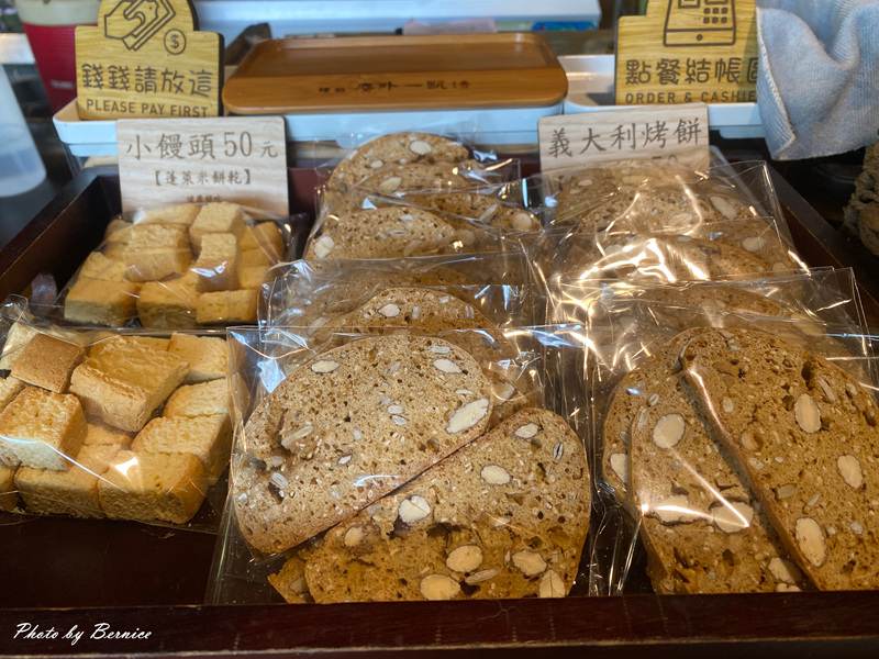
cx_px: 440
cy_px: 330
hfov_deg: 67.3
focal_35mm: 26
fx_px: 660
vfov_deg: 53.1
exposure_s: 1/60
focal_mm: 4.25
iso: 64
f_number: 1.8
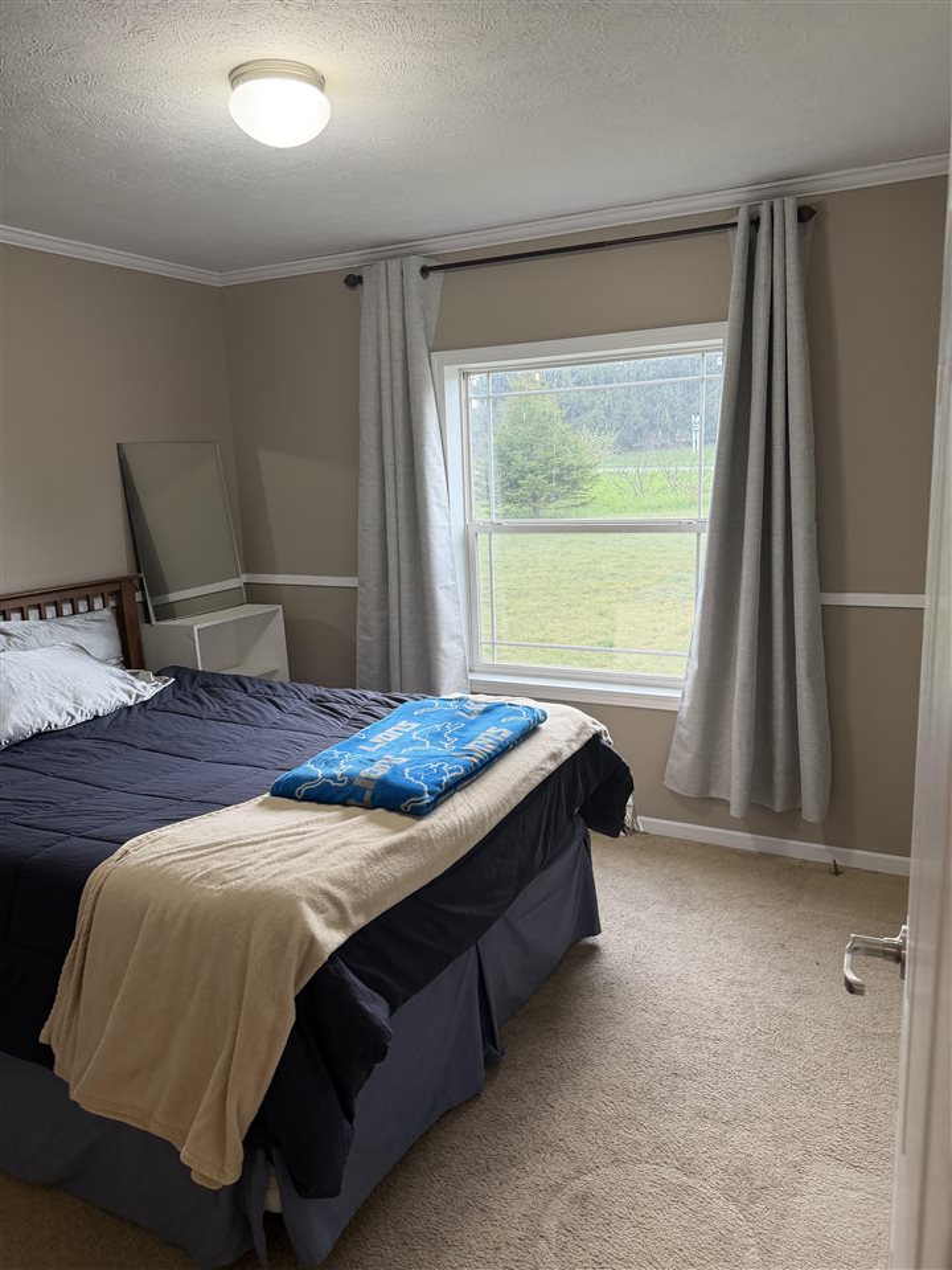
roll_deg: +3.0
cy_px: 635
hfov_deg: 56.8
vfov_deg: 71.6
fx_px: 880
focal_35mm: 24
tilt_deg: -10.5
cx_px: 476
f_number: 1.78
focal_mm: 6.76
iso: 200
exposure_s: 1/120
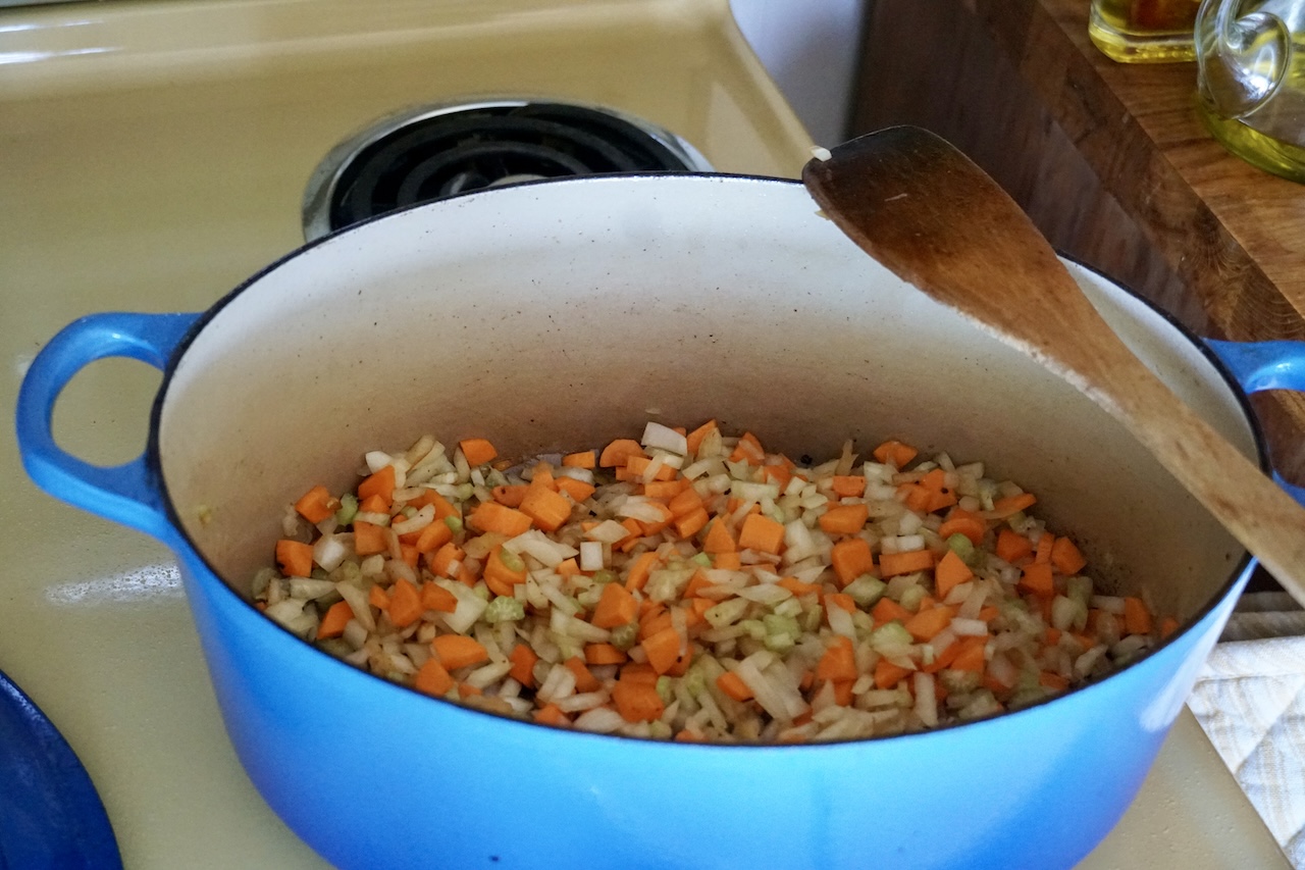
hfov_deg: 36.9
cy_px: 435
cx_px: 652
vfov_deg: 25.1
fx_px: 1957
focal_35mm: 54
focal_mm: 36
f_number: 4.5
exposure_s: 1/50
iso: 6400
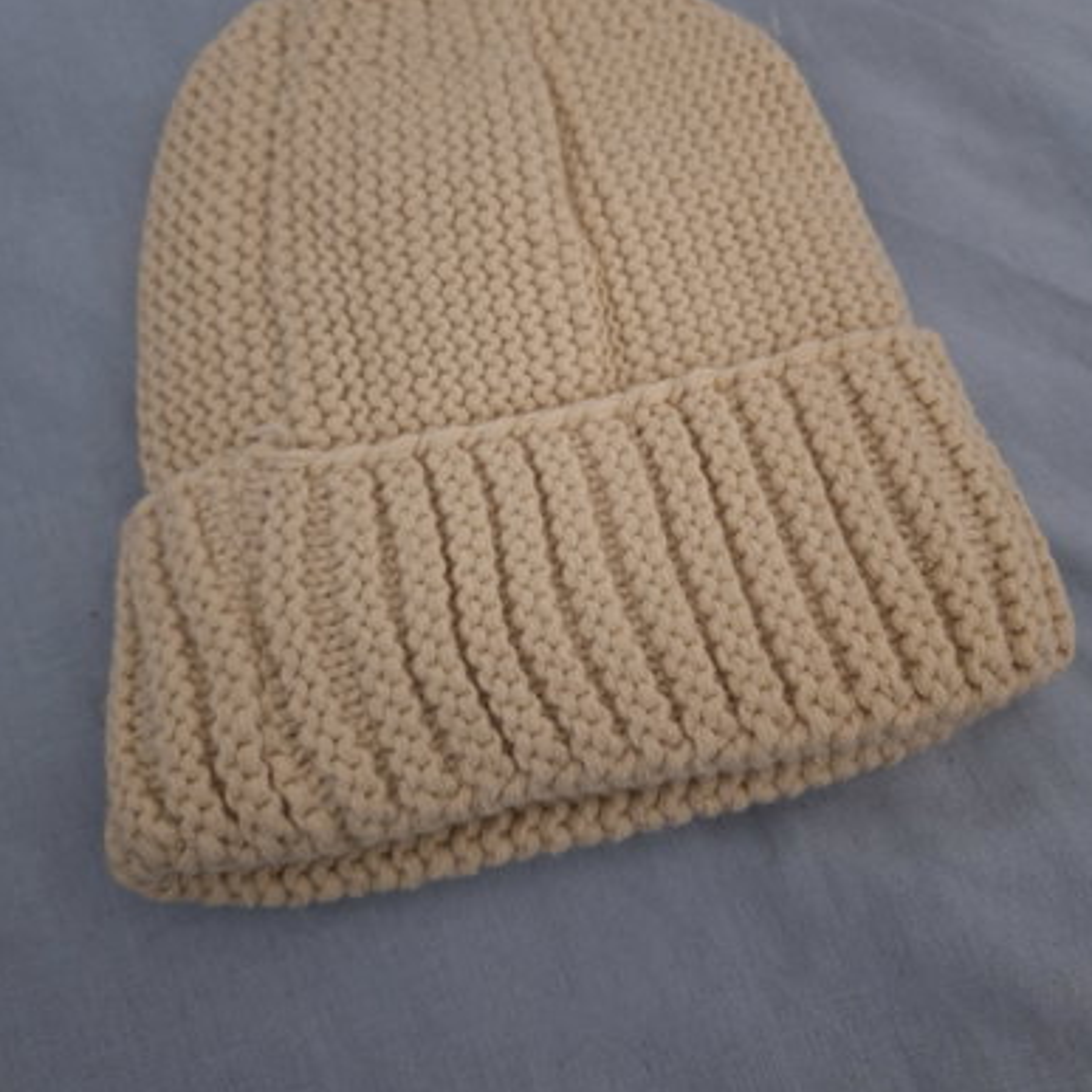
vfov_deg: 56.8
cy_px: 430
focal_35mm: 28
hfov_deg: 57.3
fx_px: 999
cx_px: 556
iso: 400
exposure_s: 1/25
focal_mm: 5.54
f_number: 1.8
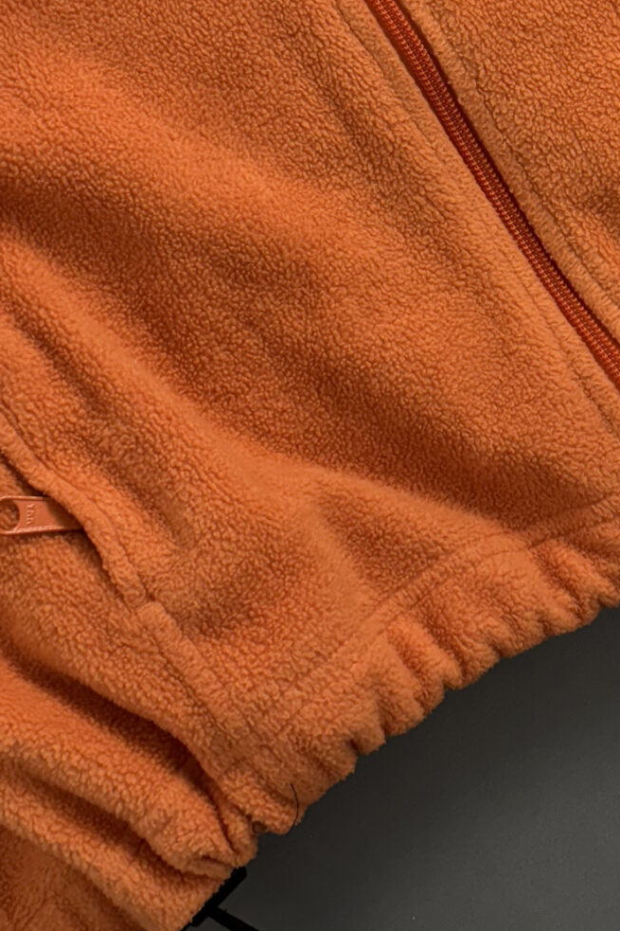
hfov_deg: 20.6
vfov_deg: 29.6
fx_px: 1680
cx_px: 516
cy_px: 87
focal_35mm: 65
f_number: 1.78
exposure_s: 1/120
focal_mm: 6.76
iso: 160
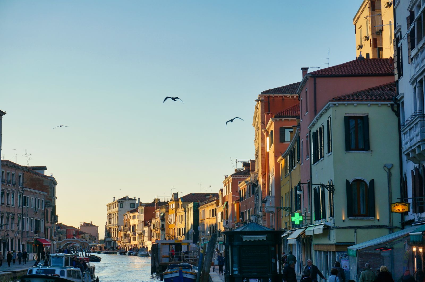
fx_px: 884
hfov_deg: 27.0
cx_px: 212
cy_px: 141
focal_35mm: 75
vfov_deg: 18.1
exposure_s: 1/160
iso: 100
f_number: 8
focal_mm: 50
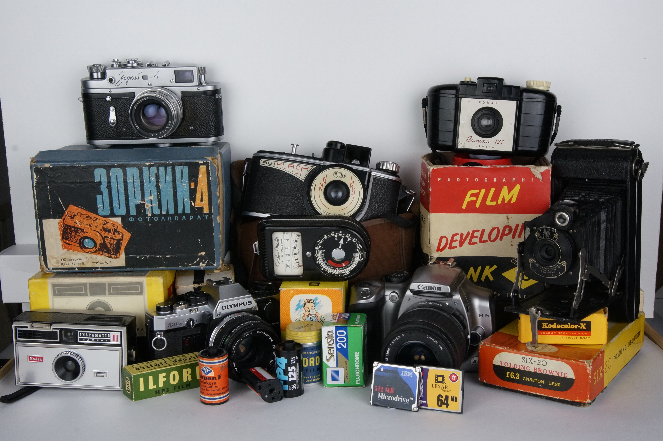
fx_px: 800
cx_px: 332
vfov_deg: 30.8
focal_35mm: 44
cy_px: 220
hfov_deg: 45.0
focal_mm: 29
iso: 1600
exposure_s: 1/100
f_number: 16
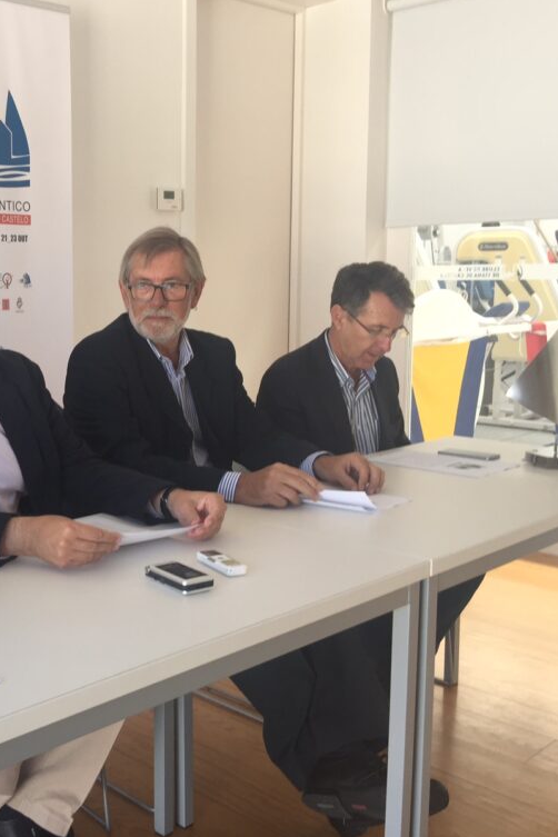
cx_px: 31
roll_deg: +0.0
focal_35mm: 41
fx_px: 953
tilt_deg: -5.2
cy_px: 413
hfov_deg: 30.8
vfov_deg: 47.4
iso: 32
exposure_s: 1/50
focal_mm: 4.15
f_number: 2.2
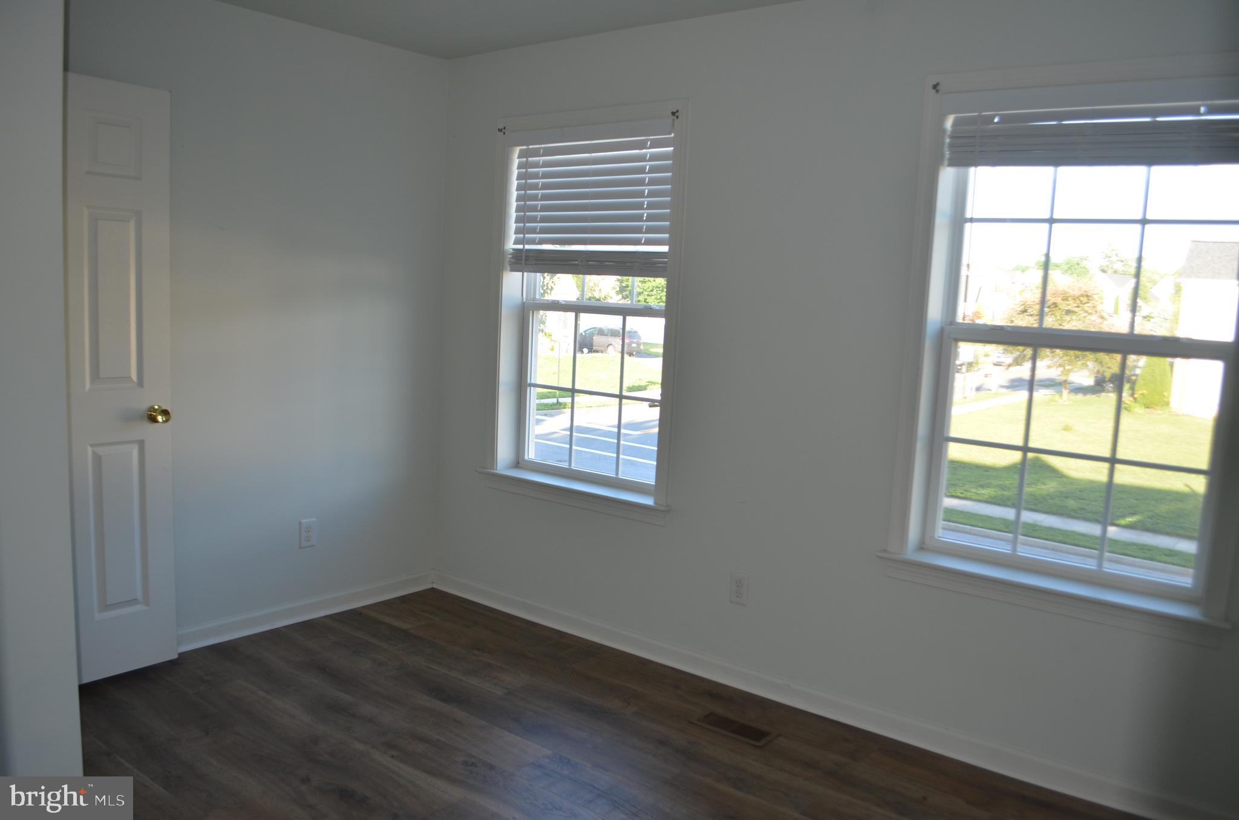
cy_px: 410
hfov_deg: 67.5
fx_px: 927
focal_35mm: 27
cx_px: 620
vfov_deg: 47.7
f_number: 3.5
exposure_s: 1/125
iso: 250
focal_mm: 18
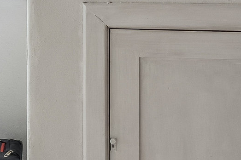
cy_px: -75
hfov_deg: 14.0
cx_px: -162
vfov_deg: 10.0
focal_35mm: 133
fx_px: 893
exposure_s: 1/20
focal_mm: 15.5
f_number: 8
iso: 200
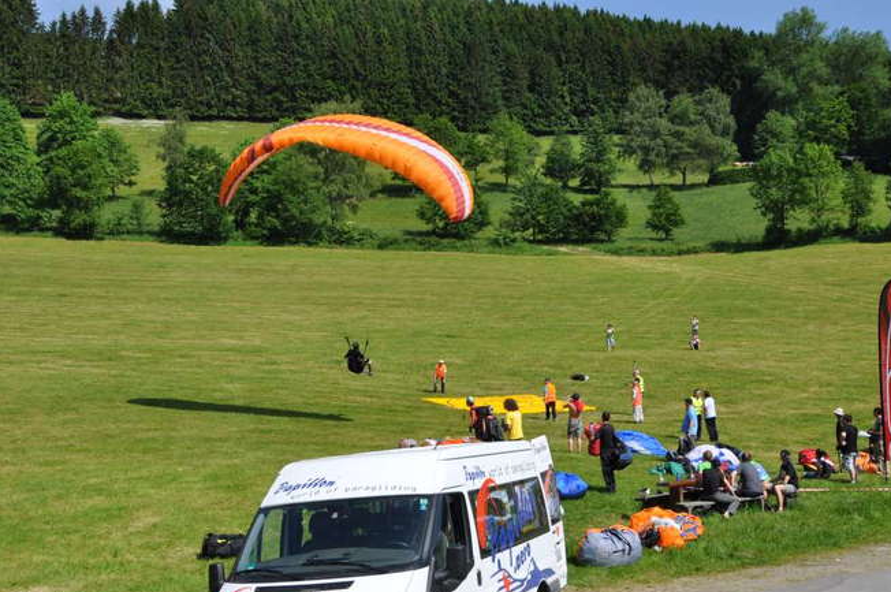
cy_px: 349
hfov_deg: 38.9
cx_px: 496
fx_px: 1261
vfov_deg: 26.4
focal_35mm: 51
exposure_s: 1/400
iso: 200
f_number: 10
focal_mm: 28
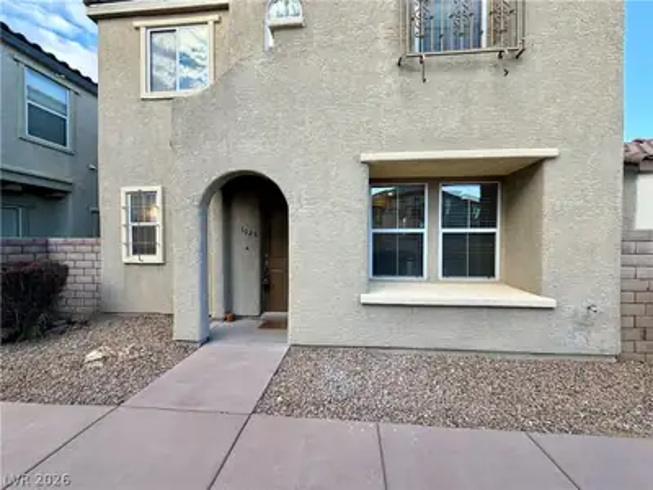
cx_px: 326
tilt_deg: -0.1
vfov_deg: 85.7
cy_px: 245
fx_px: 264
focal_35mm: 14
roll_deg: -0.9
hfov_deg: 102.1
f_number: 2.2
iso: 40
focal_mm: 2.22
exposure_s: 1/138
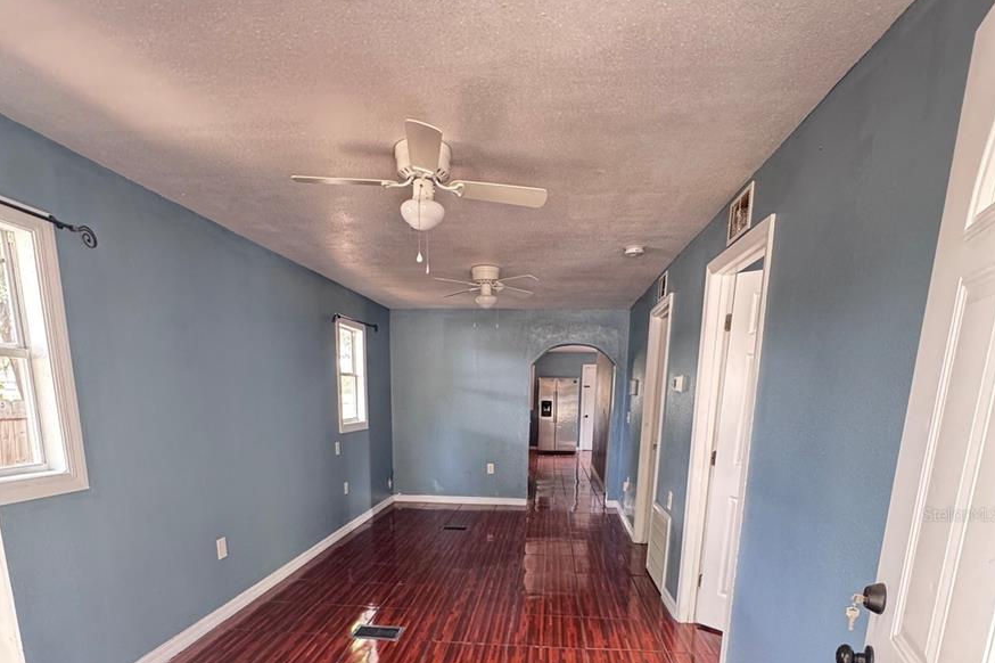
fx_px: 553
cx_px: 492
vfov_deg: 58.0
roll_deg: -0.9
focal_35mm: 20
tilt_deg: -13.0
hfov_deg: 84.0
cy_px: 514
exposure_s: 1/60
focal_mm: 2.22
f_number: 2.2
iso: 400
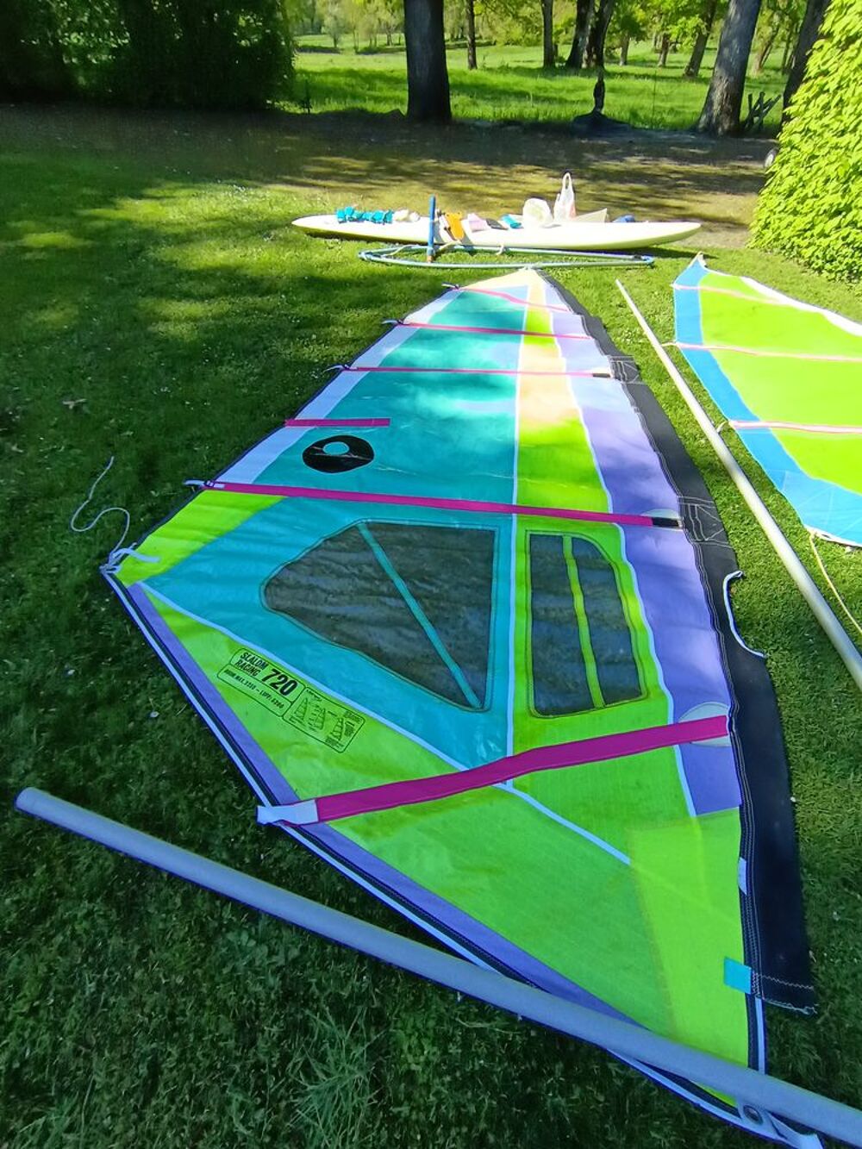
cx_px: 431
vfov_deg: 91.0
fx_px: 564
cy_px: 574
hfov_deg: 74.7
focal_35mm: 17
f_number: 2.2
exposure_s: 1/401
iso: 100
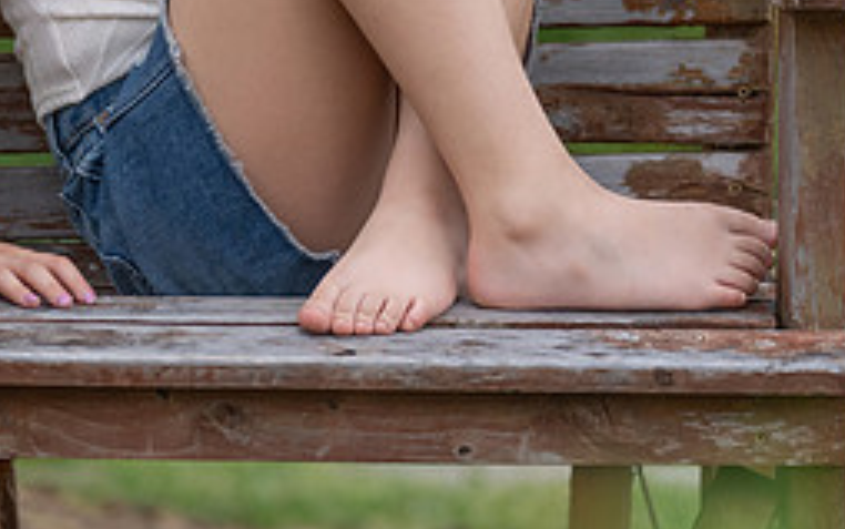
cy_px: -121
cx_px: 136
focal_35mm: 431
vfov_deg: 3.0
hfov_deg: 4.9
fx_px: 9930
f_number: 2.8
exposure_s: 1/320
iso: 320
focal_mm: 154
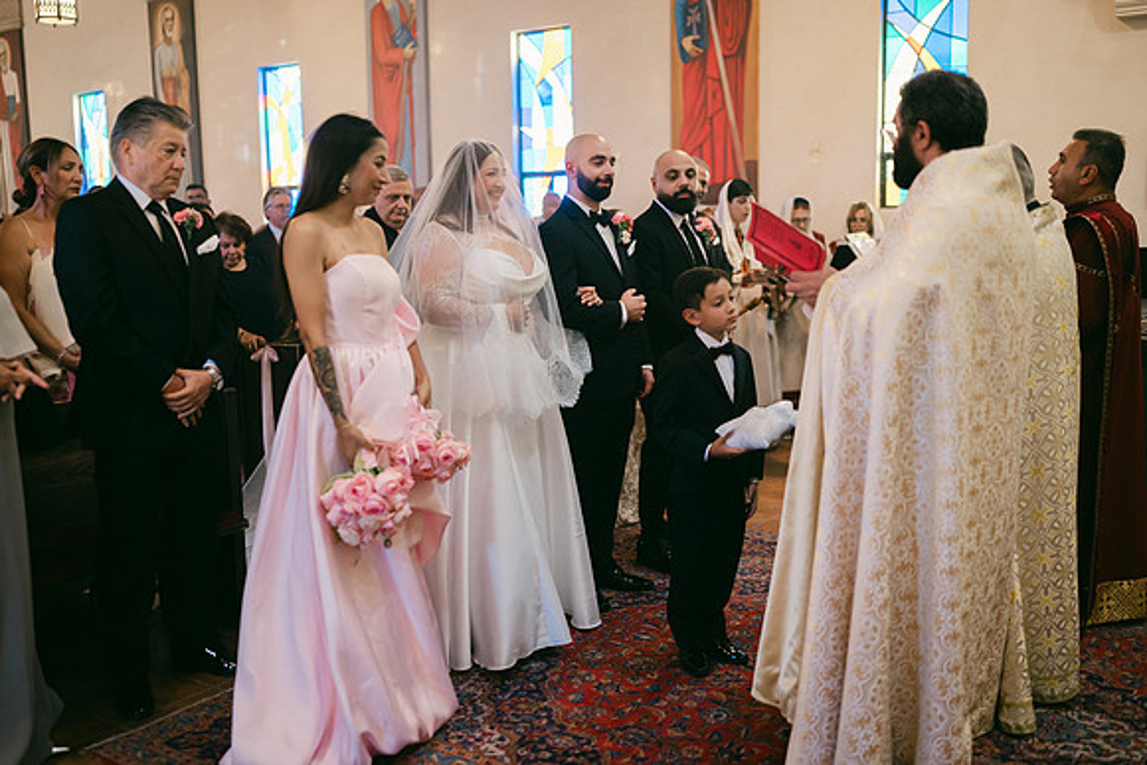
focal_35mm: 35
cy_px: 382
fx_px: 1115
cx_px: 574
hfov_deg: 54.4
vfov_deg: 37.9
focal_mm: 35
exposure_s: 1/320
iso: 800
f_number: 1.2
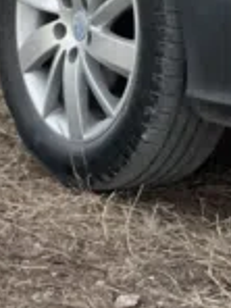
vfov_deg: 8.3
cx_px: 100
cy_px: -238
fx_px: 2055
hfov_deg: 6.4
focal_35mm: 231
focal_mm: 7.5
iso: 500
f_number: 2.2
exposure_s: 1/15
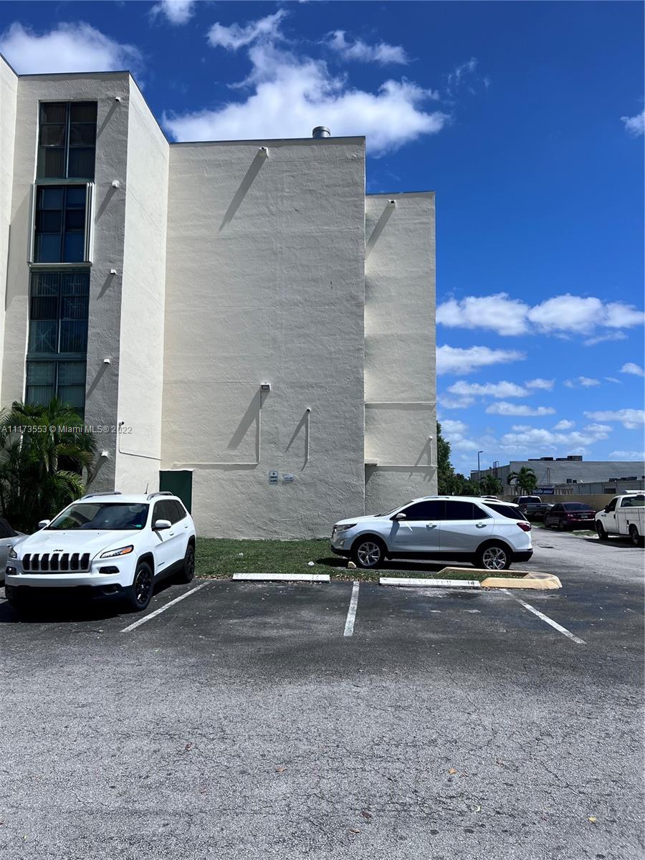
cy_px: 430
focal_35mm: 26
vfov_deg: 67.3
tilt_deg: +6.2
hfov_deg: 53.1
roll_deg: +0.0
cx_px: 322
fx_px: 646
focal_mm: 5.7
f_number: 1.5
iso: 50
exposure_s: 1/8696
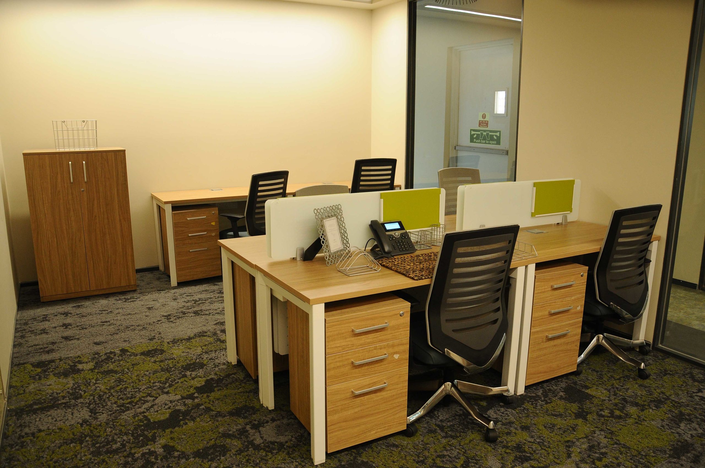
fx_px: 528
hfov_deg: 67.4
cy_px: 234
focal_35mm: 27
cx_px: 352
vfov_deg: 47.8
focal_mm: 18
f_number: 3.5
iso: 500
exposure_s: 1/40
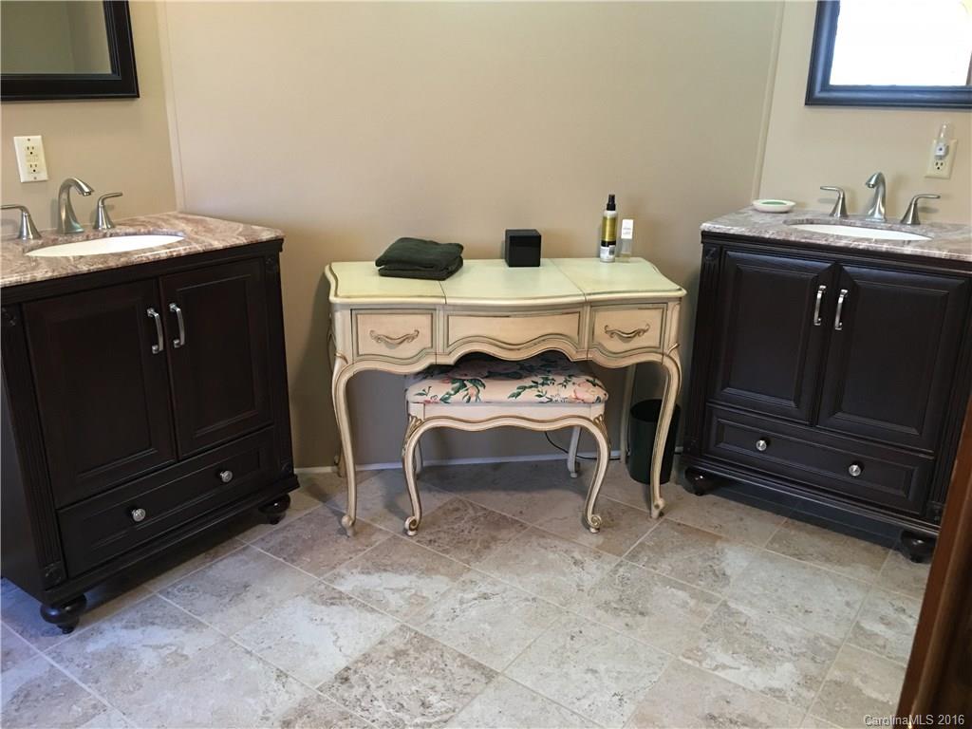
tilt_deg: -19.7
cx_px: 486
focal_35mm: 29
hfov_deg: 61.7
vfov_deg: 48.2
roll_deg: -0.9
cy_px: 364
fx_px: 814
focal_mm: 4.15
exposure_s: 1/15
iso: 100
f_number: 2.2
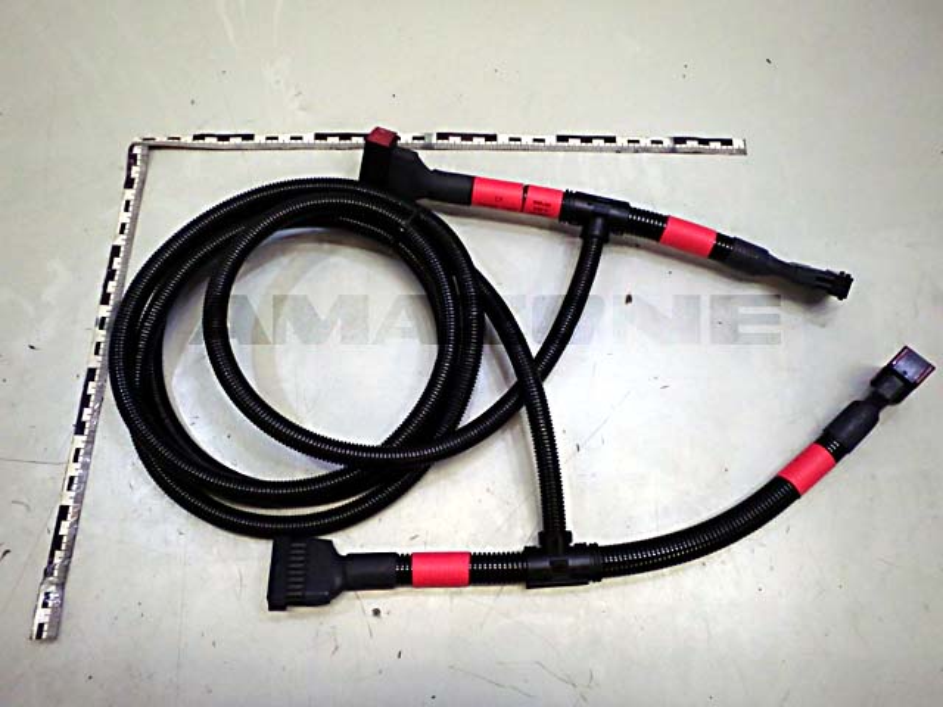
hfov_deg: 63.4
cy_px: 354
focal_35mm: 28
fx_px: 763
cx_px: 472
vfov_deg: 49.7
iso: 800
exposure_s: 1/125
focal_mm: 5
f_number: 3.9
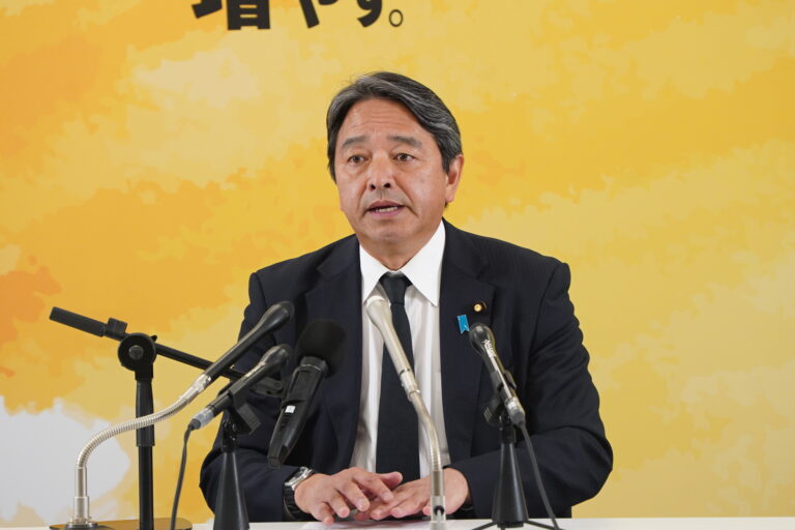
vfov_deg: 5.1
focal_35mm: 271
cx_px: 398
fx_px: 5984
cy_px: 265
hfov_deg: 7.6
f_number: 5.6
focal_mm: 181
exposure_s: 1/320
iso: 3200
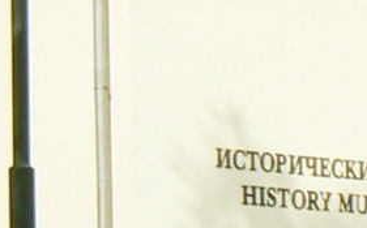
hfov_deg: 7.8
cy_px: 365
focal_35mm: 261
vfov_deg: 5.0
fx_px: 2608
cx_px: 643
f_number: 5.6
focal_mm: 6
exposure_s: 1/320
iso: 100
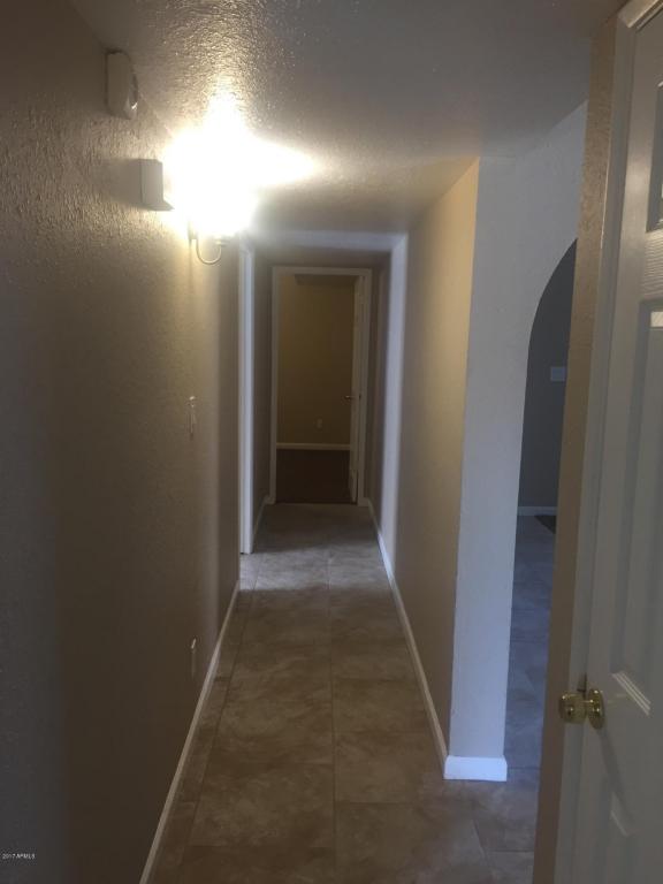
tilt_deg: -6.5
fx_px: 741
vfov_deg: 61.7
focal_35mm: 29
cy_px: 442
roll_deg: -0.9
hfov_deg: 48.2
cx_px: 332
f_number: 2.2
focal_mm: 4.15
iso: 80
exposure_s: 1/30
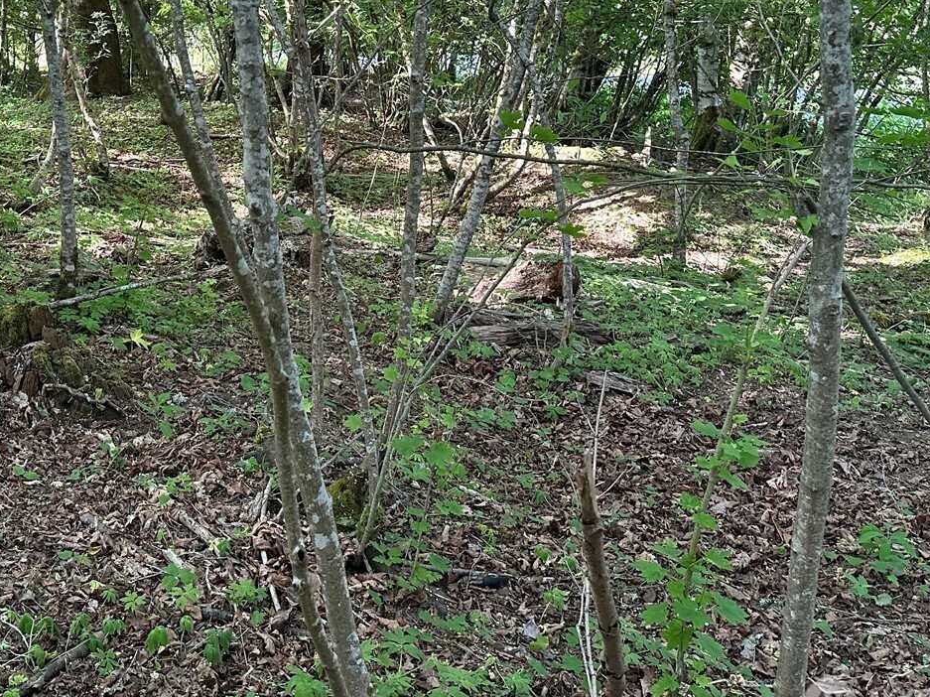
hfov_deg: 44.7
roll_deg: +0.8
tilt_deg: -6.7
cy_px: 149
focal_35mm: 41
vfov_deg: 34.2
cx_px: 266
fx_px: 1101
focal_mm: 6.86
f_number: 1.78
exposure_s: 1/121
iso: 200
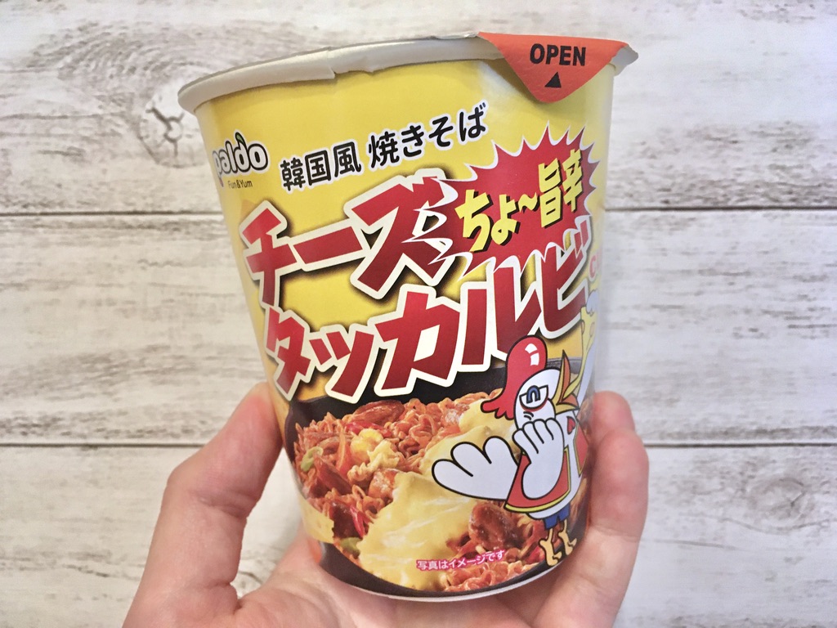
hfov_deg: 61.7
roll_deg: +1.2
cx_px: 418
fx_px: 701
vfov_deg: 48.2
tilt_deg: -28.5
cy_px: 314
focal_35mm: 29
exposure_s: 1/20
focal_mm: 4.15
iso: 200
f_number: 2.2
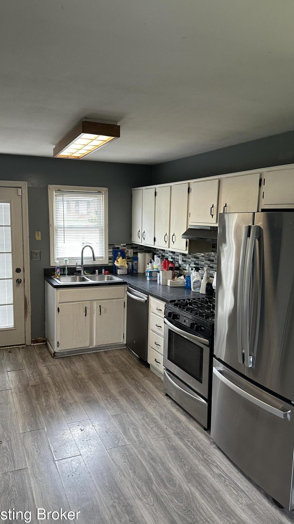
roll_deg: -1.6
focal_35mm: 27
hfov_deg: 42.9
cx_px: 140
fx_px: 374
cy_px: 268
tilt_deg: -8.7
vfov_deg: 69.9
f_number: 1.78
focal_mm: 6.86
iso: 250
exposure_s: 1/86
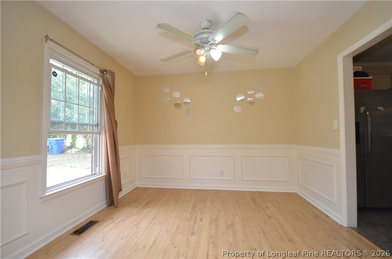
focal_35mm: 15
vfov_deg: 77.1
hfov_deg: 100.5
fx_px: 163
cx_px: 196
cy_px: 130
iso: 400
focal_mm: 10
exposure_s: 1/90
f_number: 4.8
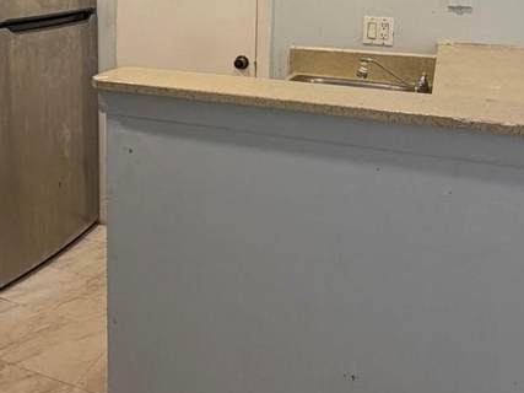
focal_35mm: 42
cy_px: -2
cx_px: 157
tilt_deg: -4.6
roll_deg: -0.4
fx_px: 636
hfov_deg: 43.9
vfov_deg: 31.6
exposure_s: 1/60
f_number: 2.2
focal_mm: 2.22
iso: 200
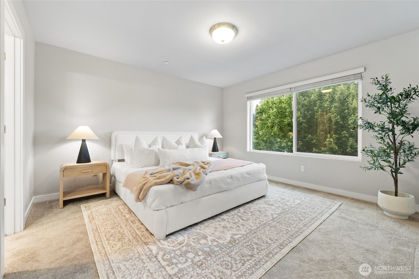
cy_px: 140
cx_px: 210
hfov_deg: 100.4
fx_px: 175
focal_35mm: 15
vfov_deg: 77.3
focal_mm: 10
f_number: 8
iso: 250
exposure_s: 1/2.5
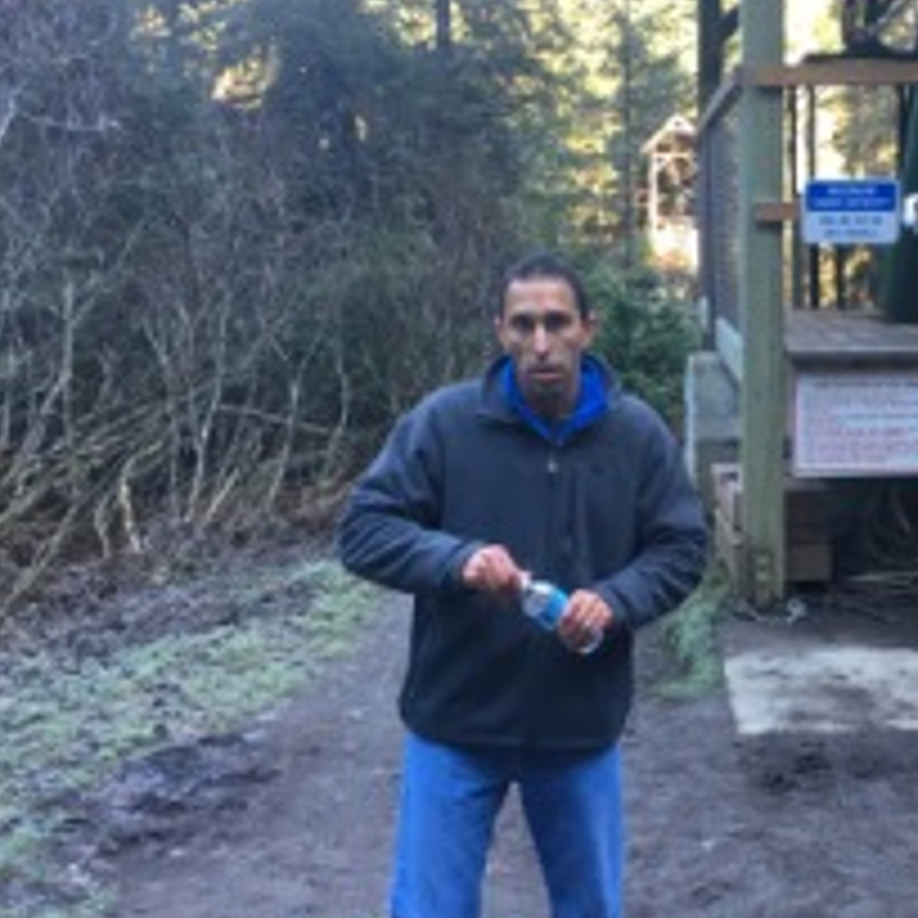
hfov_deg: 35.7
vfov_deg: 36.8
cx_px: 724
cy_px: 414
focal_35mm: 46
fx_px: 1380
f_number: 2.2
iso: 64
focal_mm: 4.15
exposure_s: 1/30
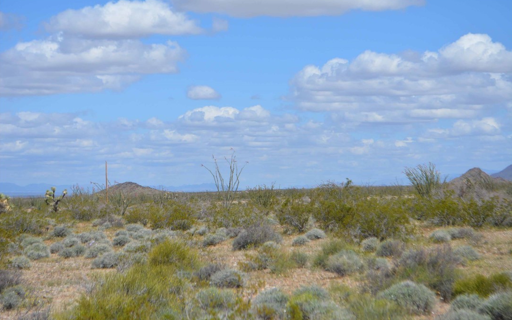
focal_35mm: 85
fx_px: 1179
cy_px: 165
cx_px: 256
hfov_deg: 24.5
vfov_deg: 15.4
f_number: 7.1
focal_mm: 55
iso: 400
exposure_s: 1/2000
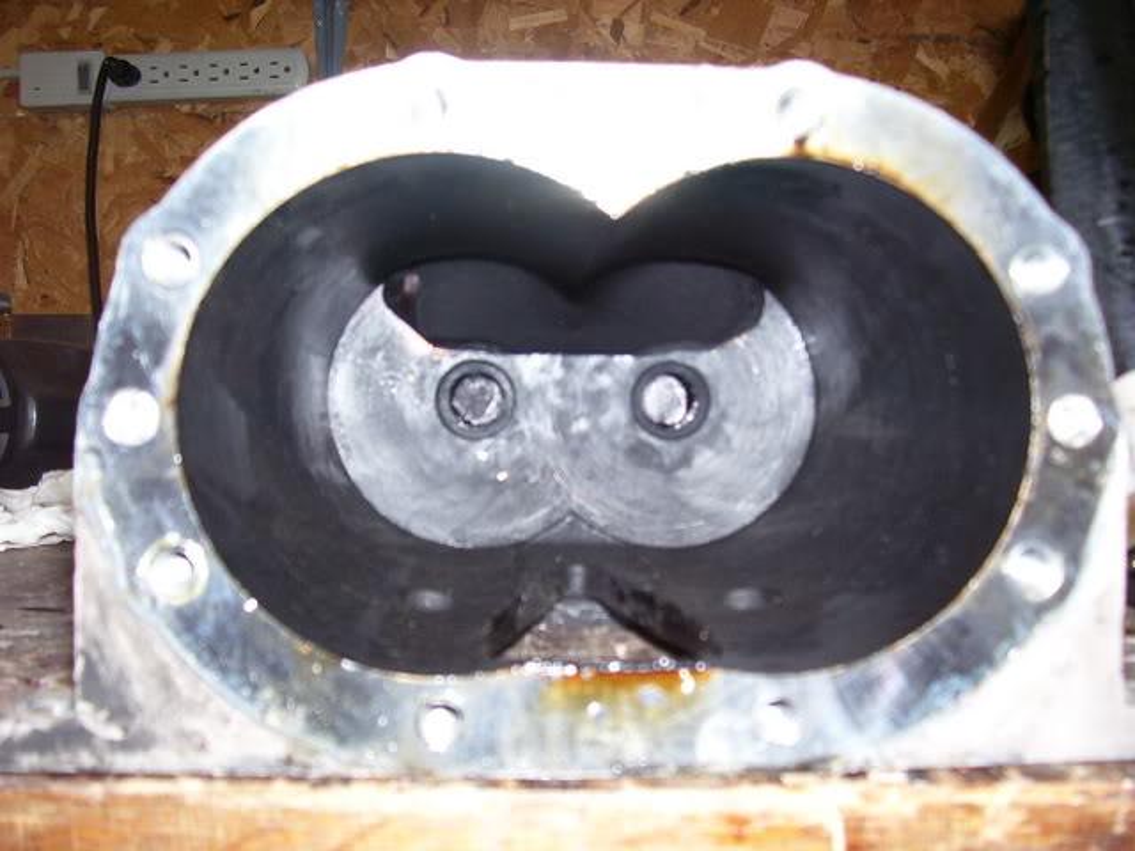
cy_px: 426
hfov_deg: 54.0
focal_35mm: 34
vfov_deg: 41.8
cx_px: 568
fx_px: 1115
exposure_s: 1/60
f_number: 2.7
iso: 125
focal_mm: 5.6
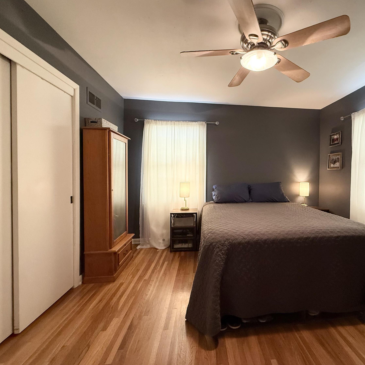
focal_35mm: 17
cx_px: 230
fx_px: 203
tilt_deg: -1.2
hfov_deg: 82.2
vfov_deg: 84.0
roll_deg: -0.6
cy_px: 178
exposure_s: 1/60
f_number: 2.2
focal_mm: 2.22
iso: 320
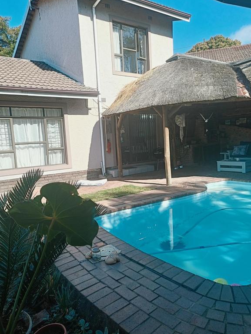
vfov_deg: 67.3
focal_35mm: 26
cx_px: 124
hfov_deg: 53.1
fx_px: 251
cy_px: 169
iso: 50
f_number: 1.7
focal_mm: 4.7
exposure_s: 1/329
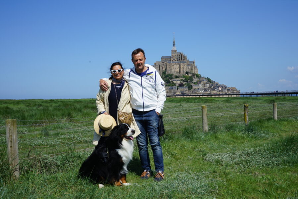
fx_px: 398
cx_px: 149
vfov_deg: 28.1
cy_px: 100
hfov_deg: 41.1
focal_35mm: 48
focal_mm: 48
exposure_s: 1/160
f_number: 14
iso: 100
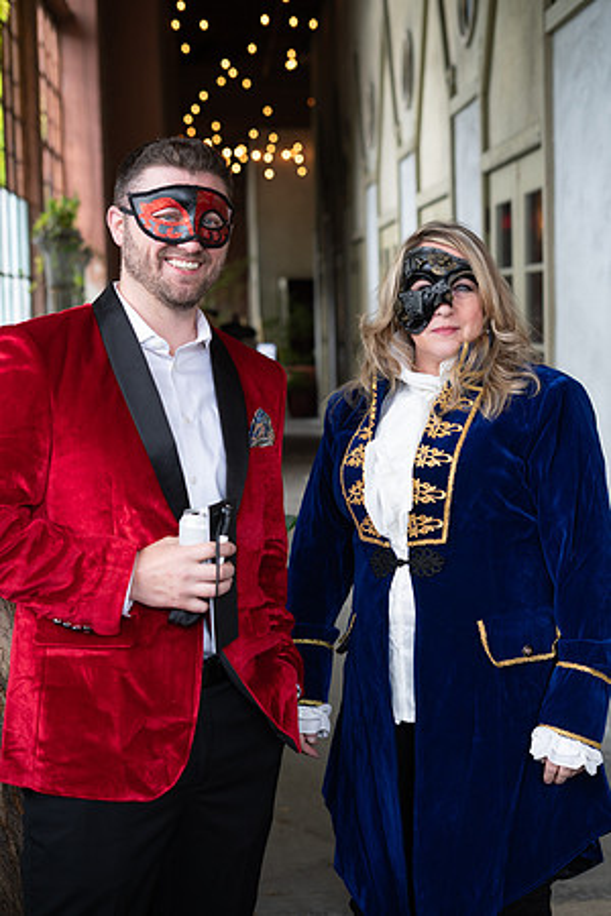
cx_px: 306
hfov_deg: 27.0
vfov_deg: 39.6
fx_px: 1273
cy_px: 458
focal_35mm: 50
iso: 400
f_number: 3.2
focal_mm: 50
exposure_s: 1/160
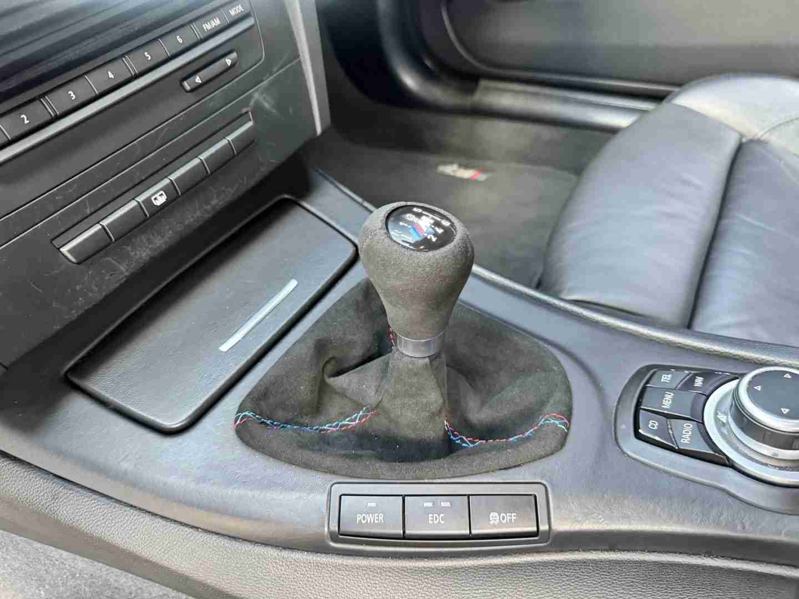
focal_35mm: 24
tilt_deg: -45.5
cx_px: 400
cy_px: 300
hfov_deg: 71.6
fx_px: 554
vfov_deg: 56.8
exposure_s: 1/60
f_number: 1.78
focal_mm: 6.76
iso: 500
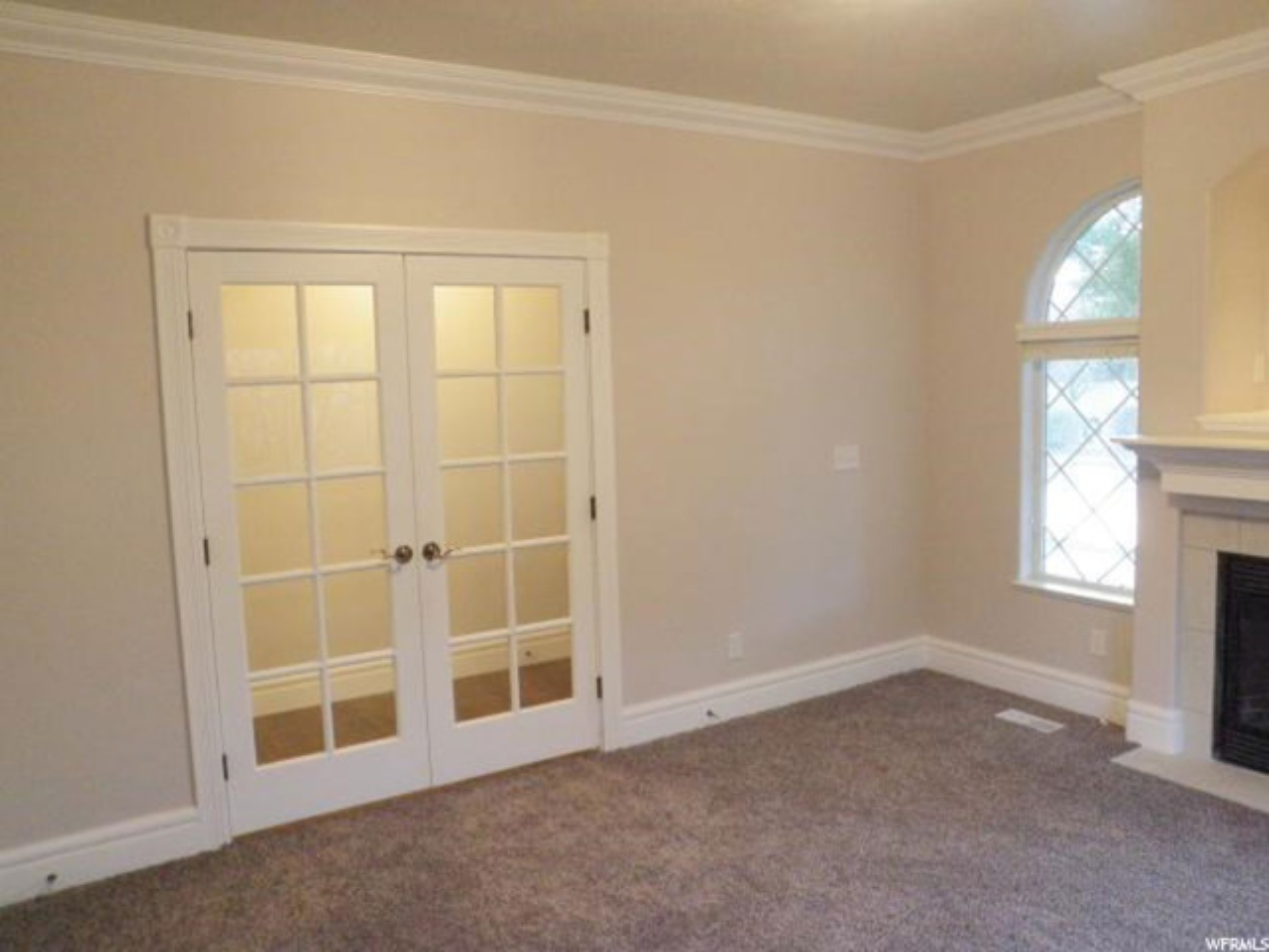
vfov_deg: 49.7
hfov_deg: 63.4
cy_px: 476
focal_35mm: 28
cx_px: 634
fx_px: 1026
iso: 400
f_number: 3.5
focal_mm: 5
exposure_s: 1/40
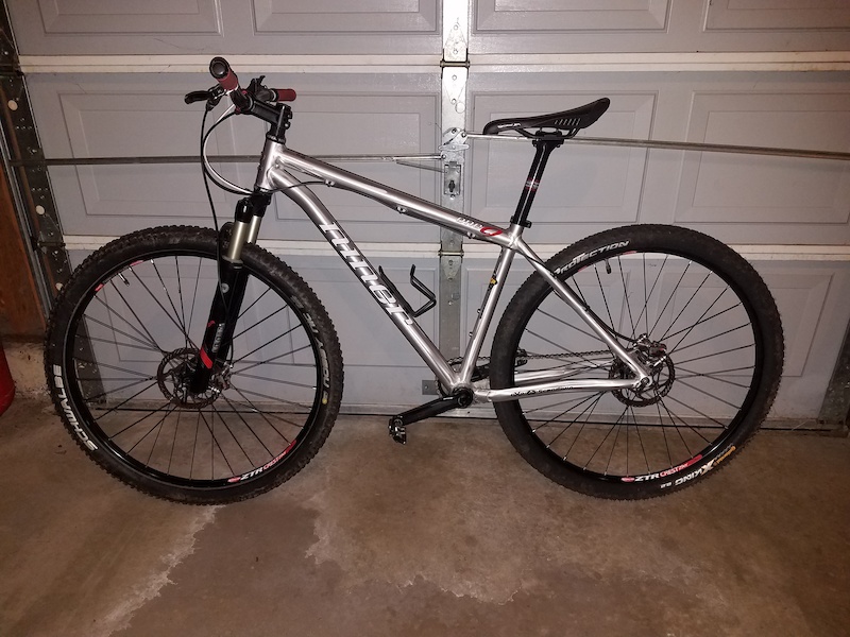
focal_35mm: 26
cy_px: 318
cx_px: 425
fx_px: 638
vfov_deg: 53.1
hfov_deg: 67.3
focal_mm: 4.2
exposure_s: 1/13
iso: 125
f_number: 1.7
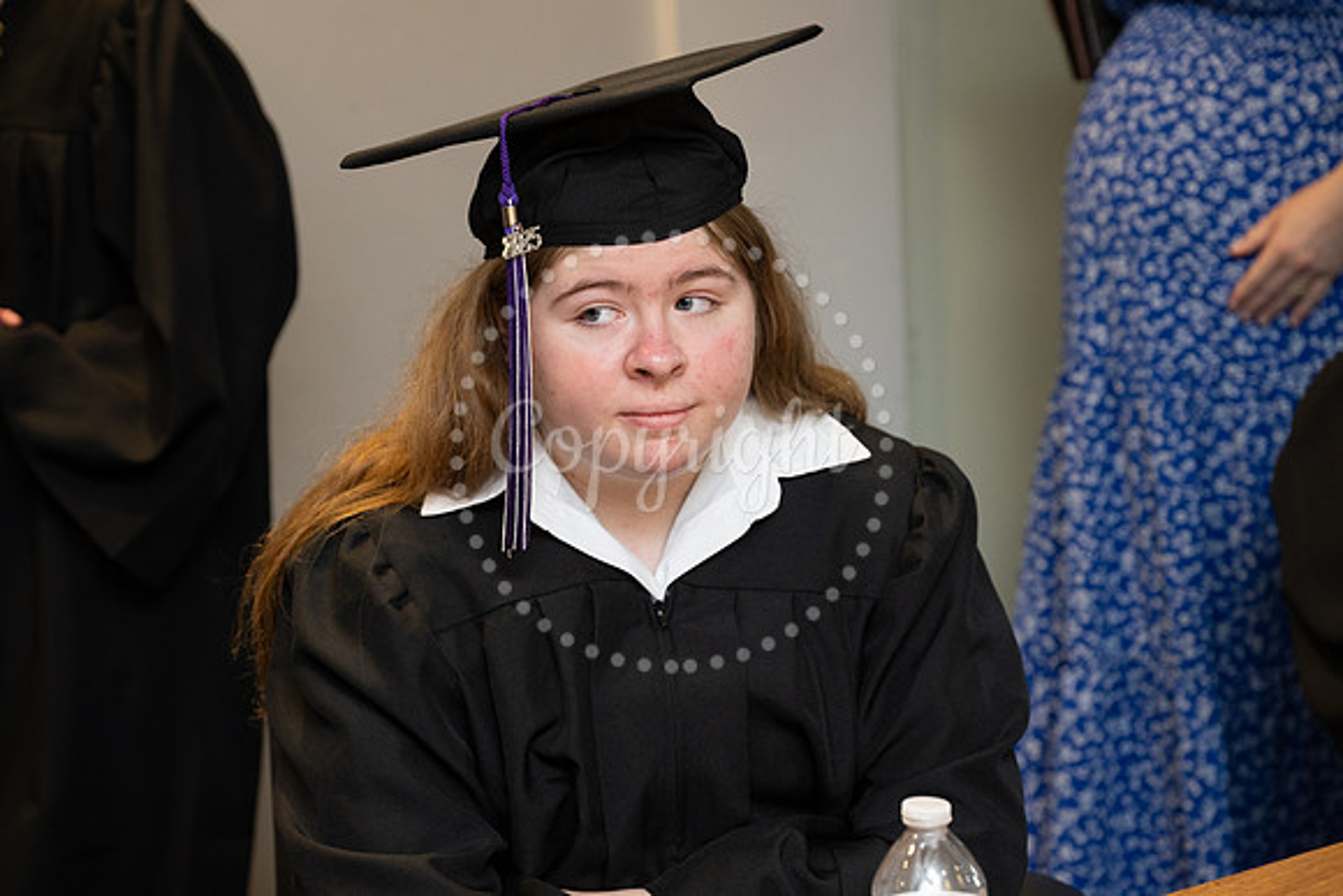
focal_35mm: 86
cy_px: 448
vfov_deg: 15.9
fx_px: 3209
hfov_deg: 23.6
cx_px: 672
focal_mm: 86
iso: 1000
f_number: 5
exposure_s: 1/125
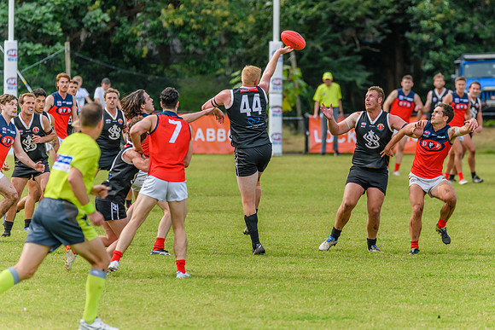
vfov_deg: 3.2
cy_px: 137
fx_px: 5935
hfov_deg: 4.8
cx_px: 292
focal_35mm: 432
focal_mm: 360
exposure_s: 1/2000
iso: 1250
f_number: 6
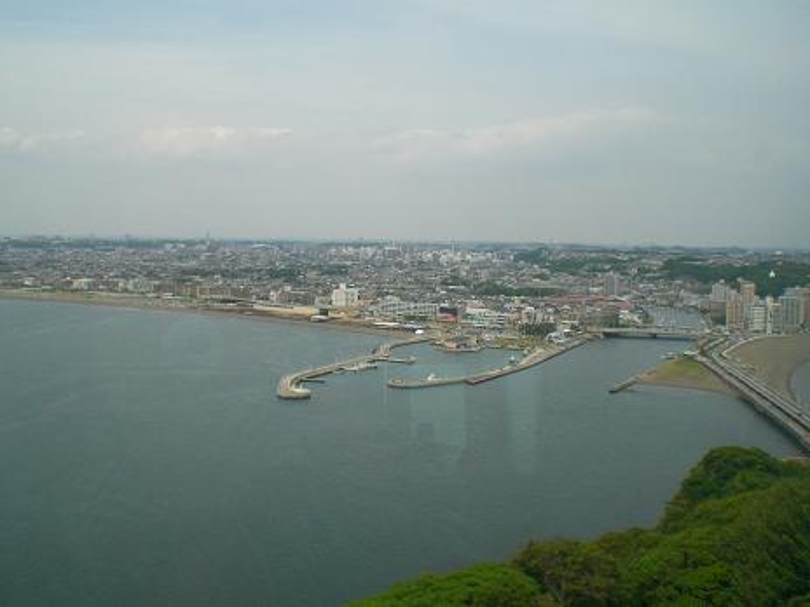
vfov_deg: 37.7
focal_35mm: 38
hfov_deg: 49.0
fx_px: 889
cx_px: 405
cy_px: 304
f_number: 4.4
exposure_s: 1/640
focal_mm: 6.3
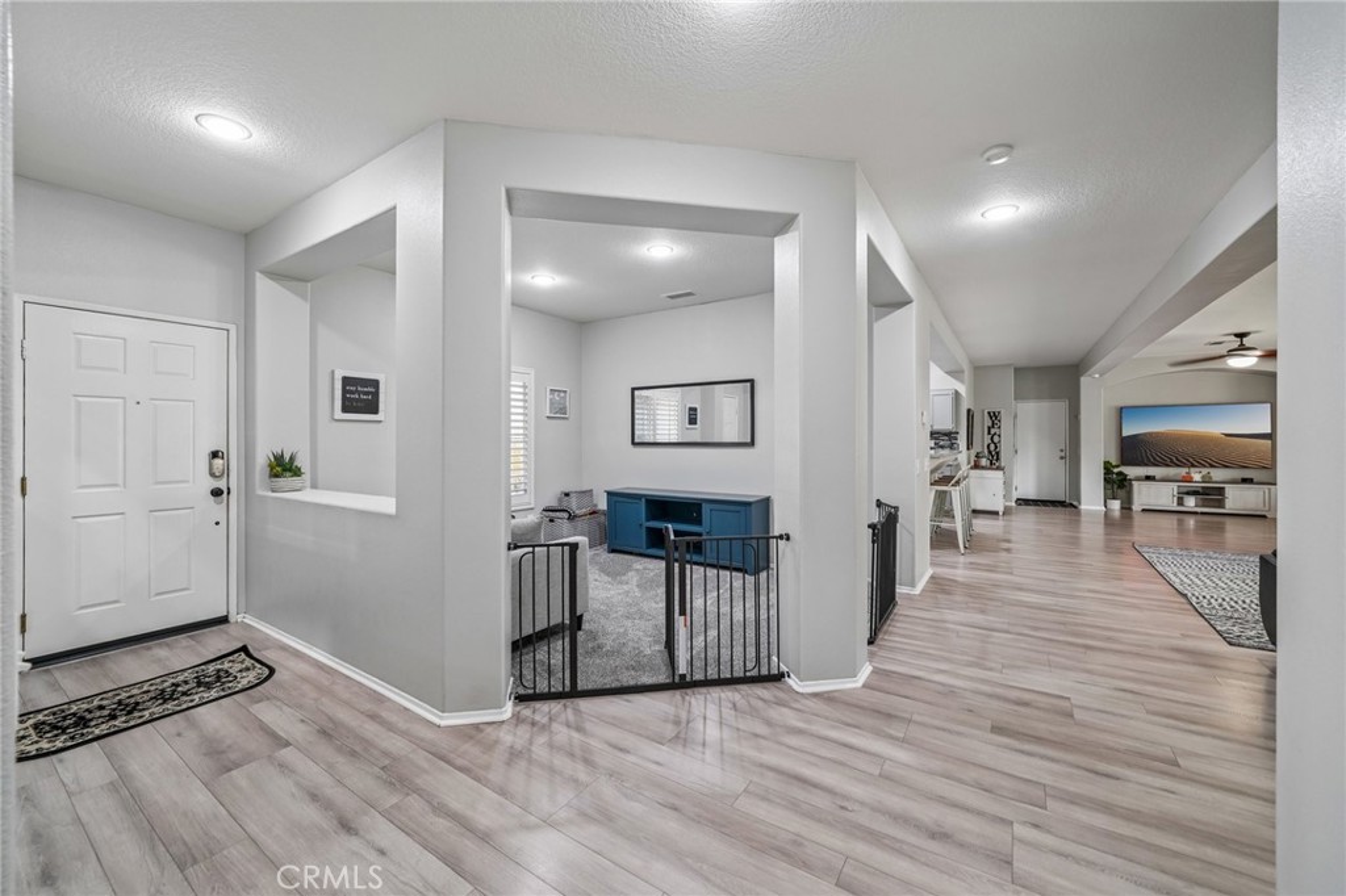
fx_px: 486
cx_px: 673
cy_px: 448
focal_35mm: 13
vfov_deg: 85.4
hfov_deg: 108.3
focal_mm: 13
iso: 400
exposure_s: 1/13
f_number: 8
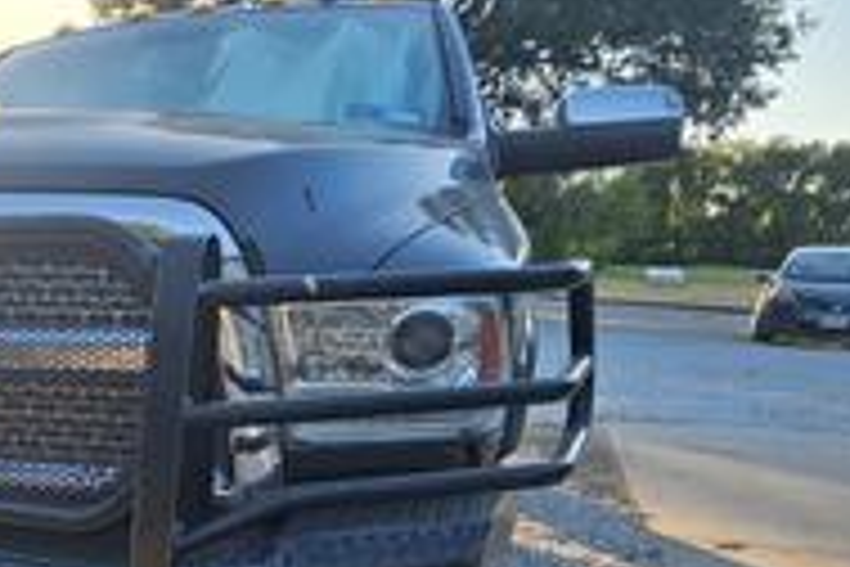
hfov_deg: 44.9
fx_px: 850
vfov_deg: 34.6
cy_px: 522
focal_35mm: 36
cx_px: -4
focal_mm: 2.2
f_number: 2.2
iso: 50
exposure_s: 1/261
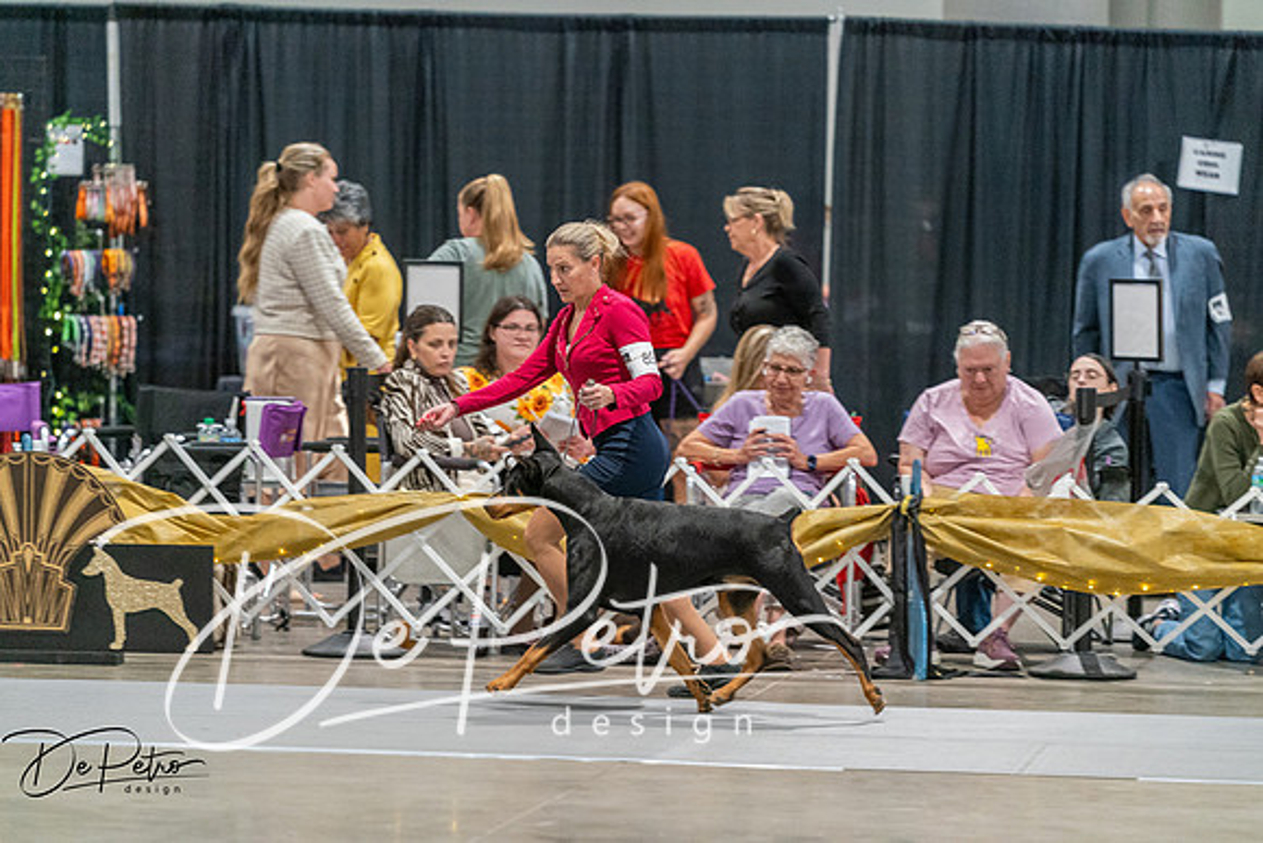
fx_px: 7018
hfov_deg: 10.3
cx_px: 632
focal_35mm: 200
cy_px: 422
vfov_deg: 6.9
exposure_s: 1/250
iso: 6400
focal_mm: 200
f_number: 2.8
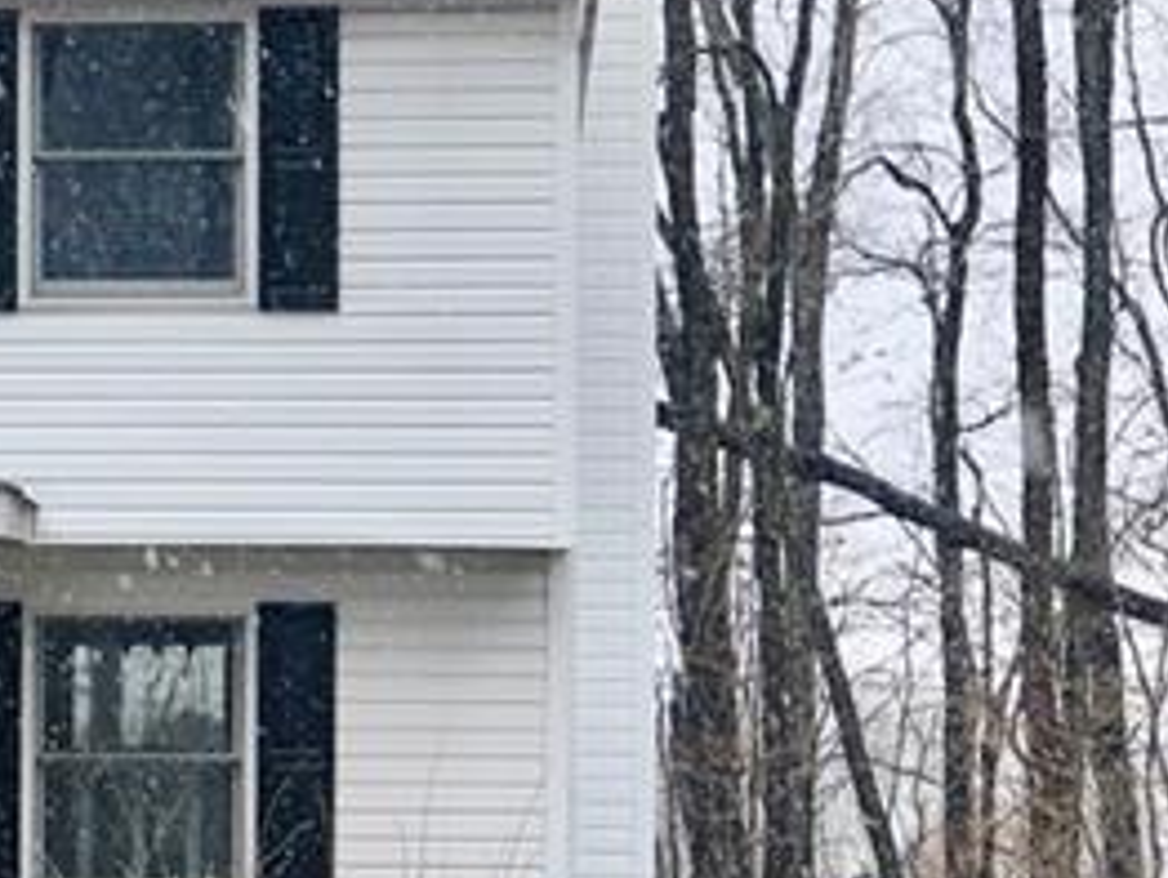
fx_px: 5876
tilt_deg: +3.3
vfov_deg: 8.5
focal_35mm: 174
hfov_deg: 11.1
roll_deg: -1.0
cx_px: -321
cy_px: 557
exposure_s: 1/154
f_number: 2.8
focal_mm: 6.6
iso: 20
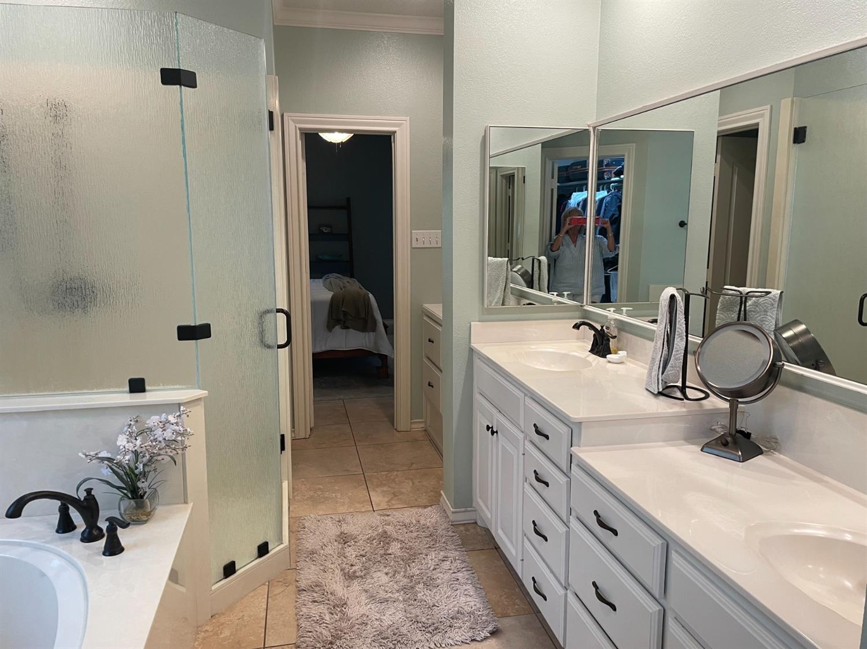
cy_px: 324
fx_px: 651
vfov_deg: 53.0
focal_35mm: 26
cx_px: 434
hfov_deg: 67.3
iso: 80
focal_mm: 4.2
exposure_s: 1/60
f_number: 1.6
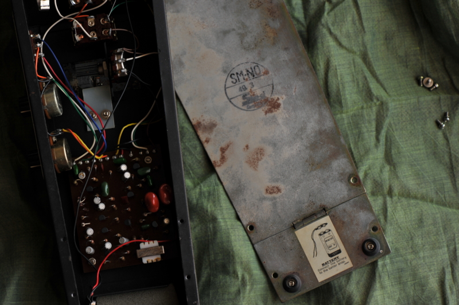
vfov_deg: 13.0
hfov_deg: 19.5
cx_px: 230
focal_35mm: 105
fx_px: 1338
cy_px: 152
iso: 400
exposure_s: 1/40
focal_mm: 105
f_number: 7.1
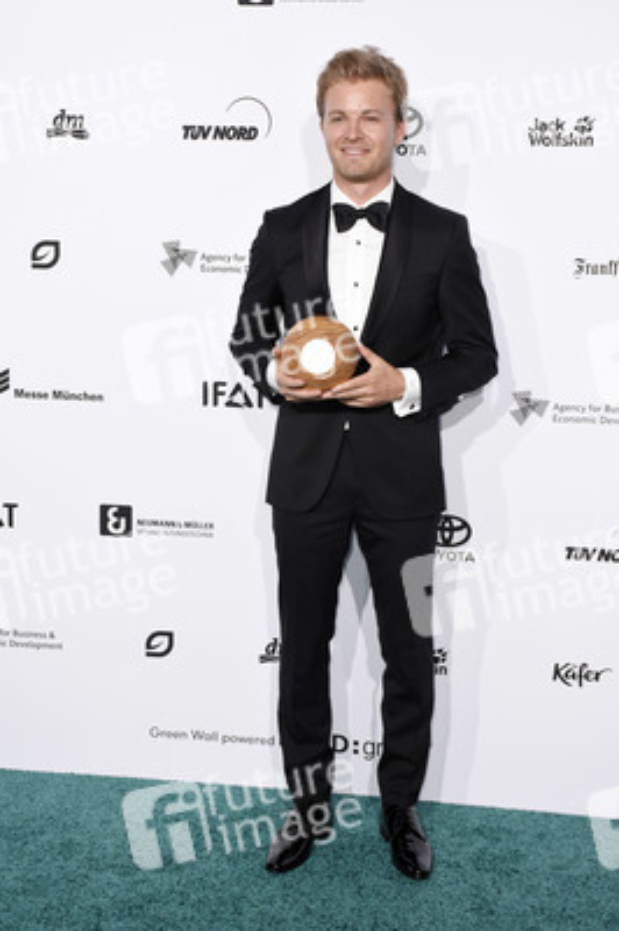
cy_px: 466
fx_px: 1473
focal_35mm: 57
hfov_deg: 23.7
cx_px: 310
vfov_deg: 35.1
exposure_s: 1/125
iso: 1000
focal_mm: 38
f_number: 6.3
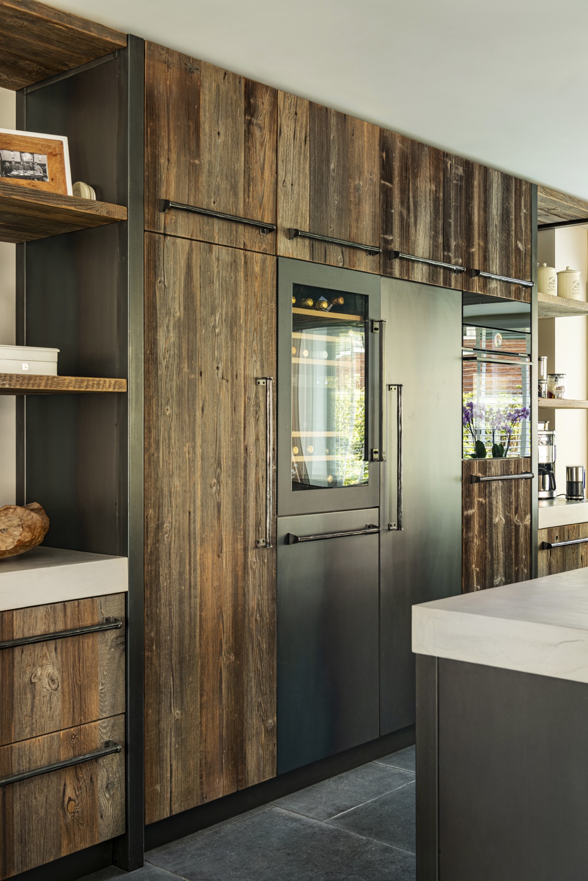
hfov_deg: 33.4
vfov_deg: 48.5
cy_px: 440
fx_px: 980
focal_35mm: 40
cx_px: 294
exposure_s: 1/8
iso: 200
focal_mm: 40
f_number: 8
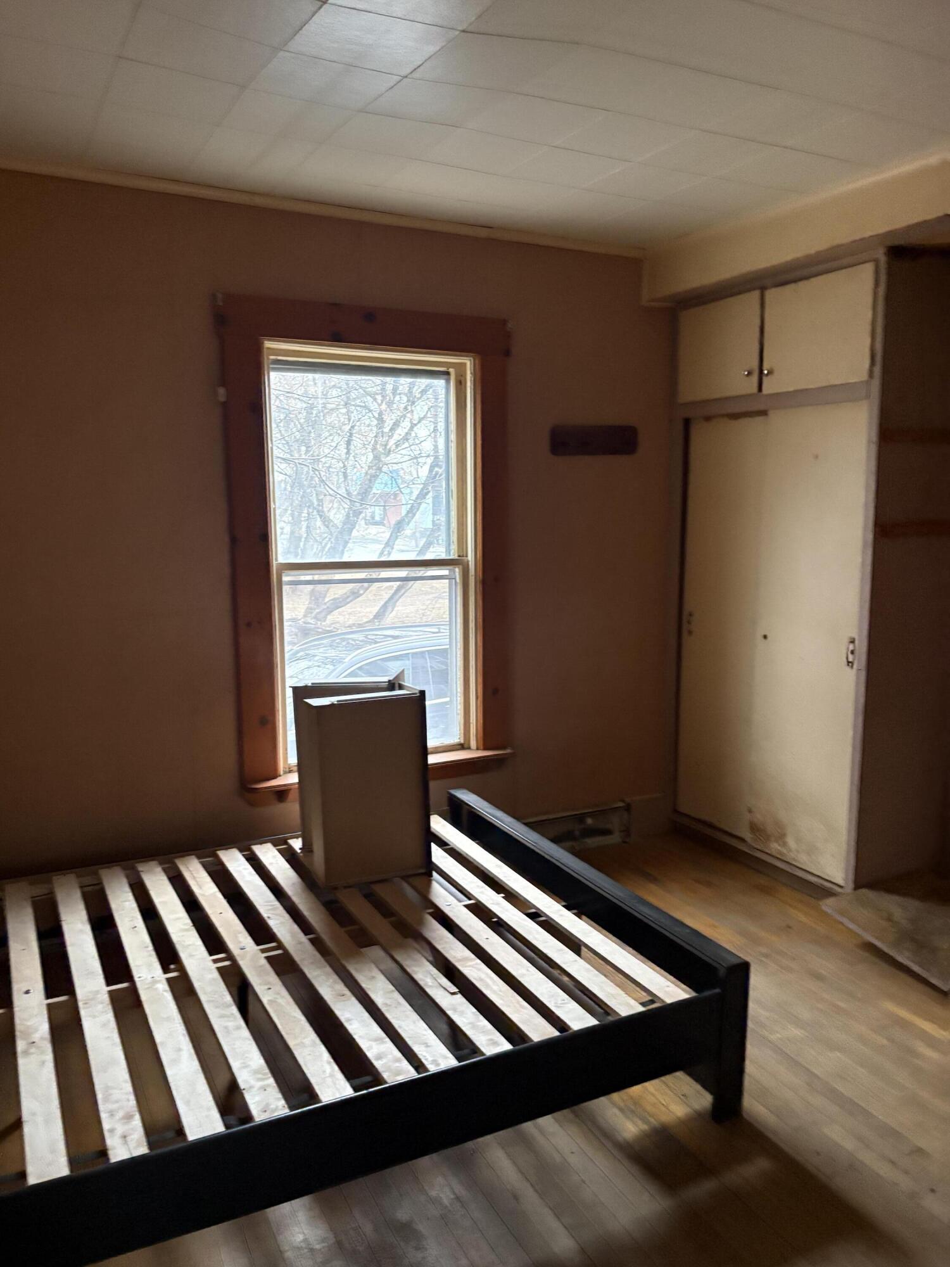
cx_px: 475
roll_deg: +0.9
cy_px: 634
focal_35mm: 26
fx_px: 951
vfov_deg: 67.3
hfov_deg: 53.1
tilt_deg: -5.9
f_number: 1.6
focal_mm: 5.96
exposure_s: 1/40
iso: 500
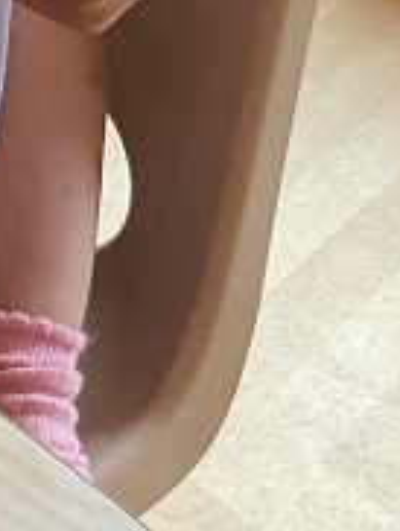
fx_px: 1629
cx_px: -242
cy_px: -338
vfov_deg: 16.4
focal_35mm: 106
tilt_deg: -24.3
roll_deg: -1.6
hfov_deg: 13.1
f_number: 1.8
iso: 100
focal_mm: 3
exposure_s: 1/60
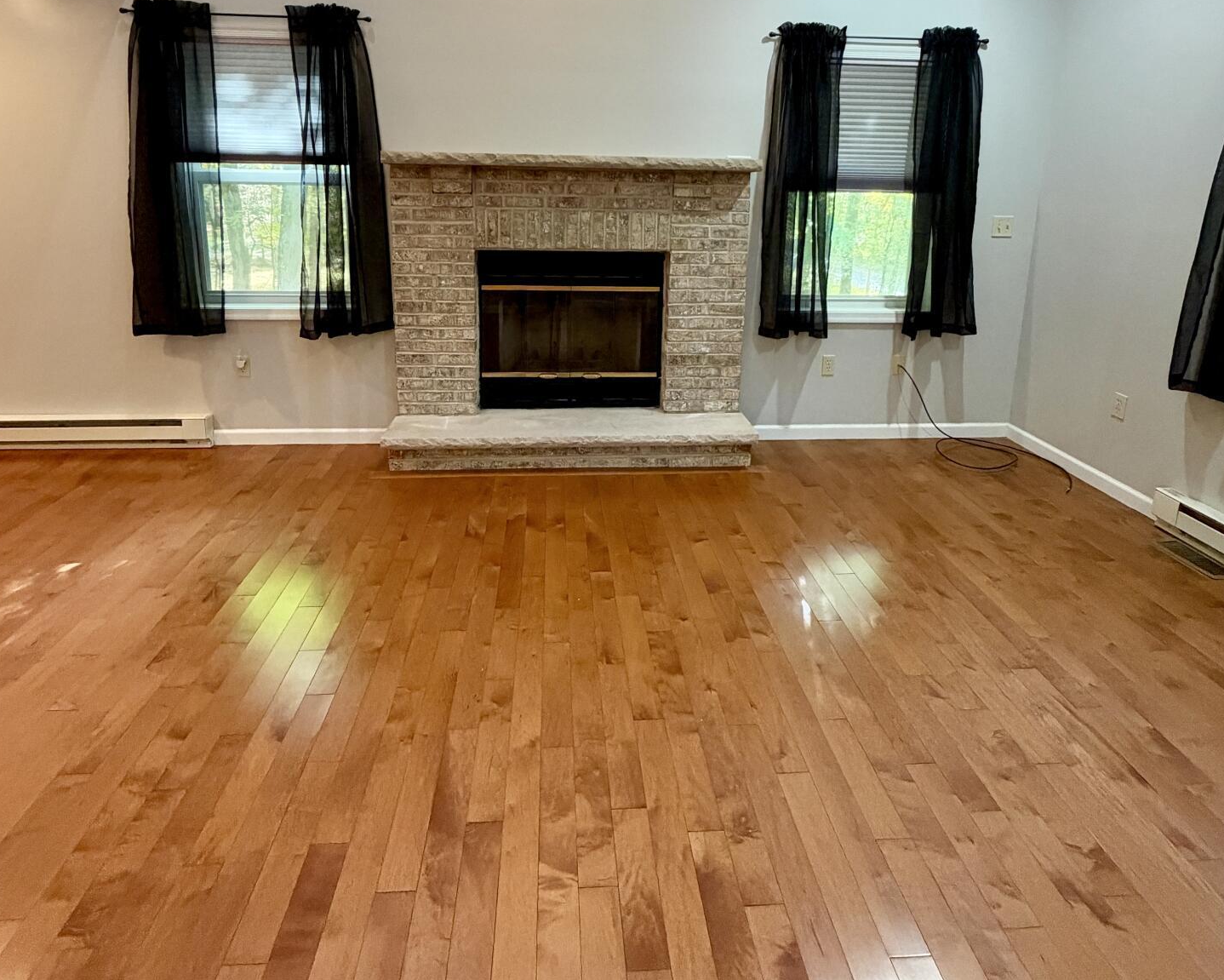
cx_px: 600
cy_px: 307
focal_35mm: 19
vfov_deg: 68.4
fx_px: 688
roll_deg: -1.2
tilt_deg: -10.2
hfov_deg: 83.3
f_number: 2.2
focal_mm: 2.22
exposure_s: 1/60
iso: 500
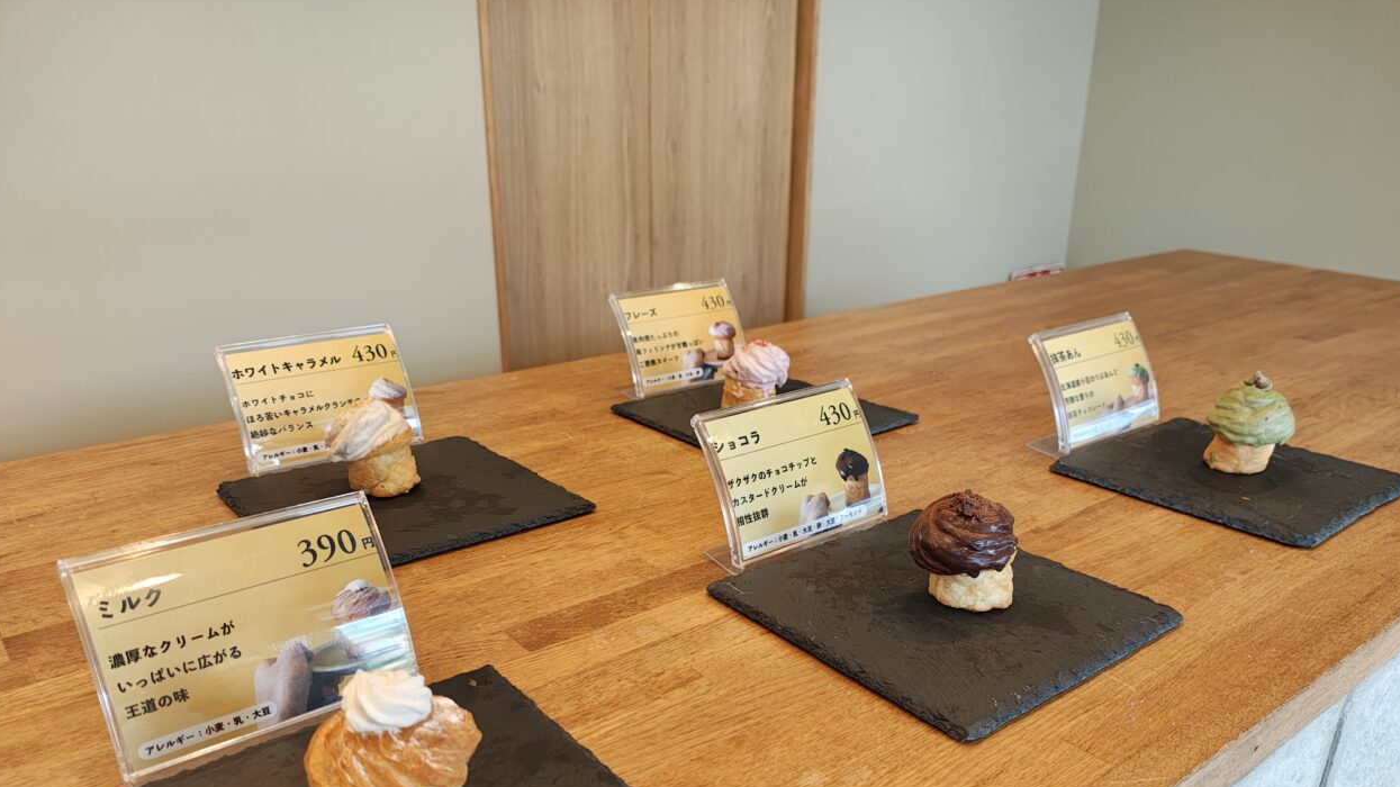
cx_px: 708
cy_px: 533
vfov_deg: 40.9
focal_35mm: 28
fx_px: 1039
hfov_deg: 67.9
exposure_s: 1/120
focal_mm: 5.89
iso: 528
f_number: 1.4
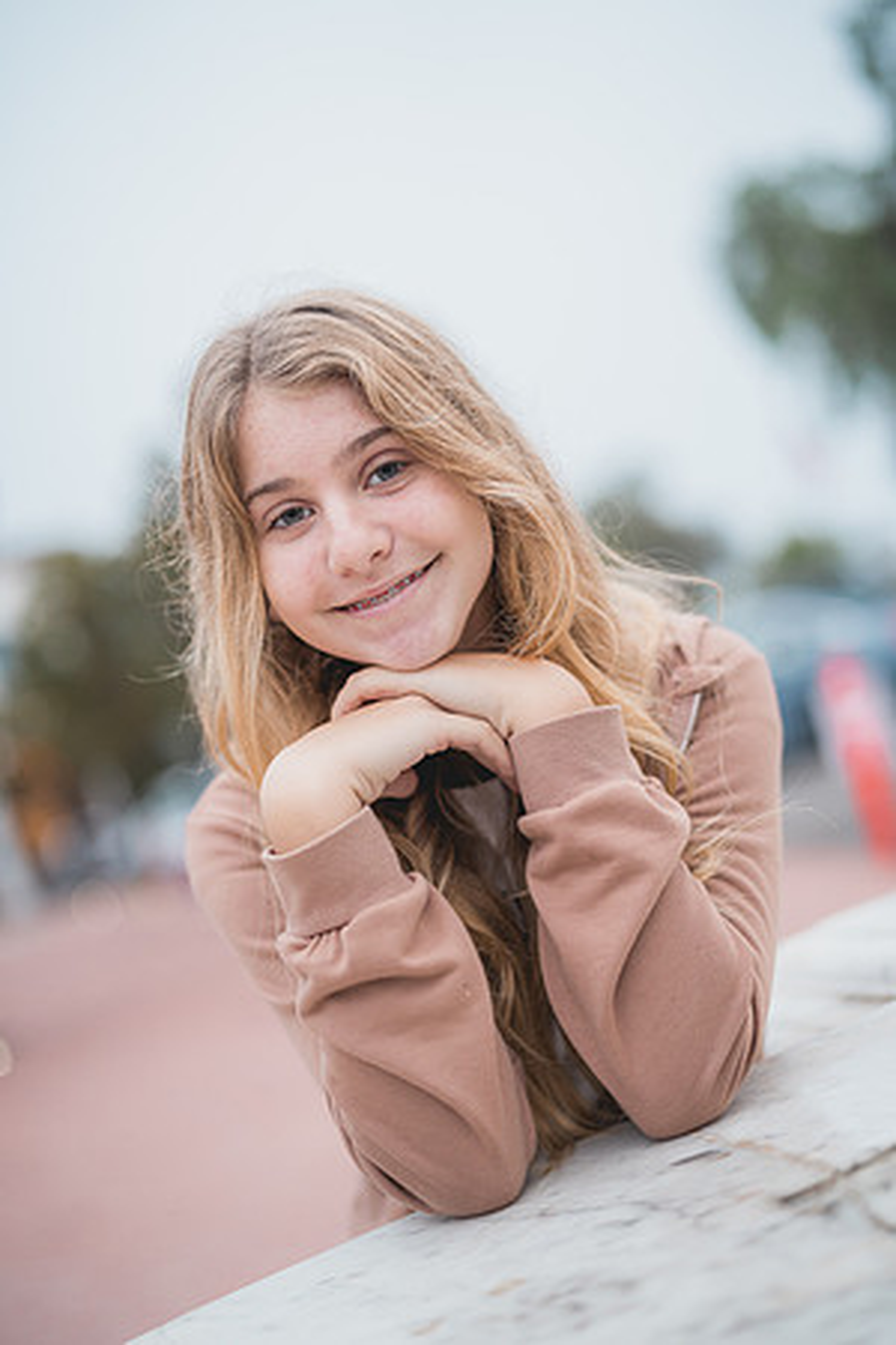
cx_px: 448
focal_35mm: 50
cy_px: 672
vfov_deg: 39.6
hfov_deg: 27.0
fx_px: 1867
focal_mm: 50
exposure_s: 1/400
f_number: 1.4
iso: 800
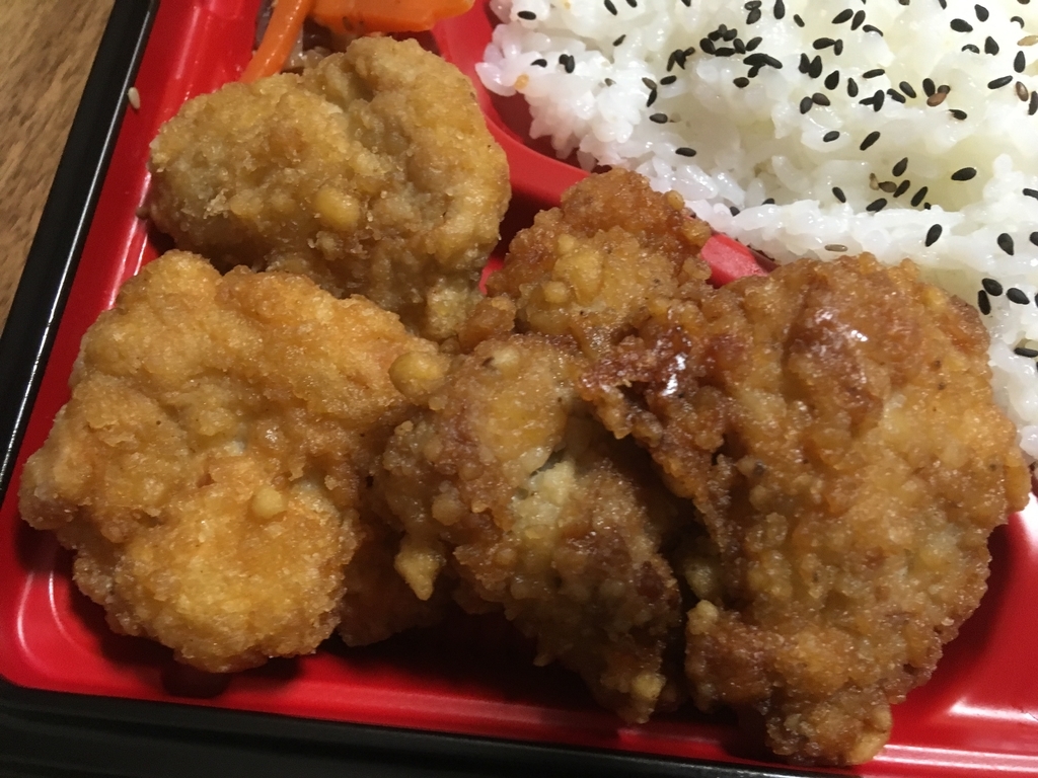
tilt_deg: -70.0
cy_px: 389
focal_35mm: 29
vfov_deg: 48.2
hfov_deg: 61.7
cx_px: 519
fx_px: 870
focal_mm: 4.15
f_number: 2.2
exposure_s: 1/15
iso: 200
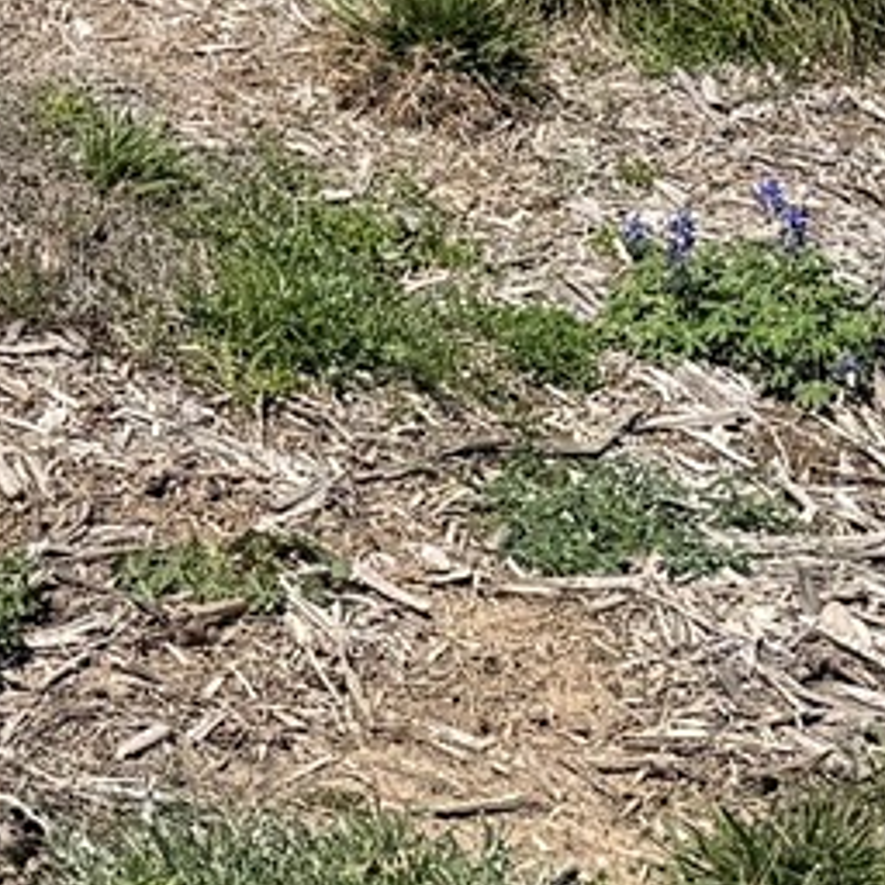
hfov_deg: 9.9
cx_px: -553
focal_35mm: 170
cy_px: -370
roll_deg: -0.6
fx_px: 4917
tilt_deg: -10.3
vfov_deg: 10.0
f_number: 1.78
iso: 80
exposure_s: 1/5319
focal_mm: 6.76
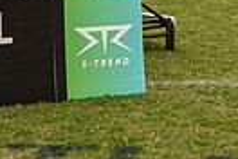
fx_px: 1329
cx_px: -90
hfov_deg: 10.0
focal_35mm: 201
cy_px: -156
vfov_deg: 6.6
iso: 400
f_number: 6.3
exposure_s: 1/400
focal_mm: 27
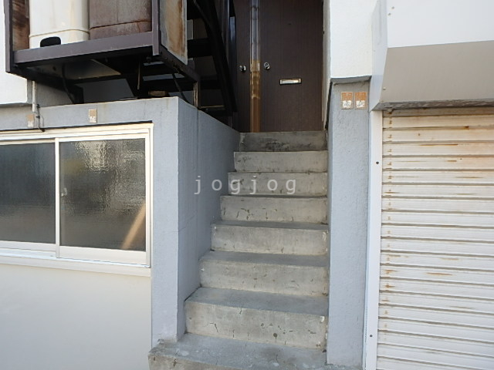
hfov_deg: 79.0
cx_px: 247
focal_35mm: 21
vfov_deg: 63.4
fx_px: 300
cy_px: 185
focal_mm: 3.7
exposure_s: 1/160
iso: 125
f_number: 3.5
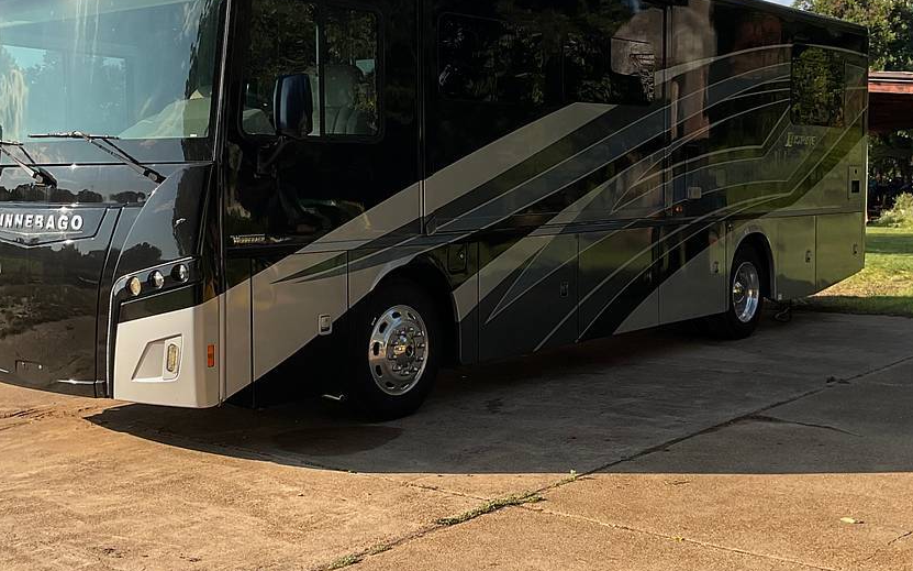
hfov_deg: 52.6
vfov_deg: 34.4
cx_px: 388
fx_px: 920
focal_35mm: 37
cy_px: 241
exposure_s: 1/1342
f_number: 1.8
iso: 16
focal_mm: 3
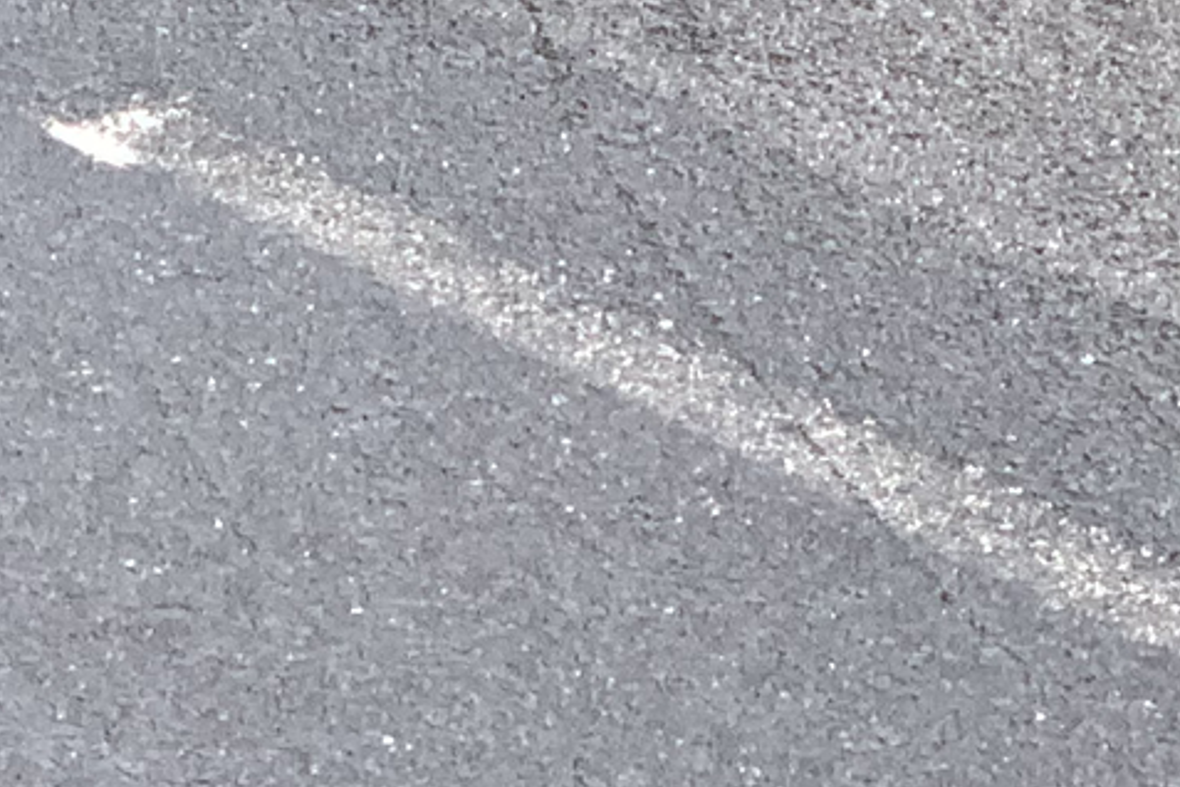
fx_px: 9505
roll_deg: +0.3
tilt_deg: -14.1
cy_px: -1195
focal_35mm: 290
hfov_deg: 7.0
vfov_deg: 4.6
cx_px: -309
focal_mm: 6
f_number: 2.4
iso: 16
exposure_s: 1/284
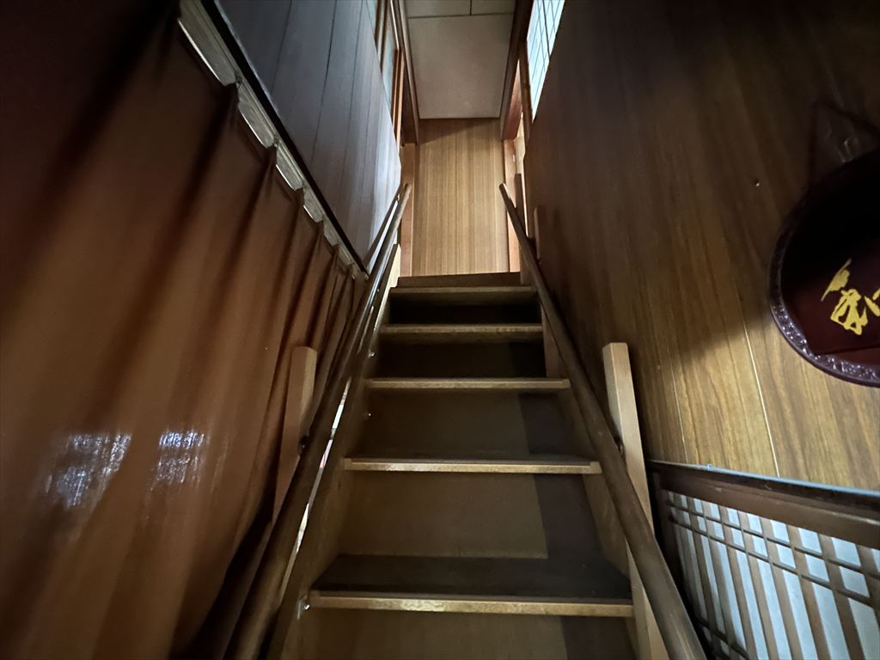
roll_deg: -0.5
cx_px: 440
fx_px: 356
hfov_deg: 102.1
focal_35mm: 14
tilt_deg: +16.0
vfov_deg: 85.7
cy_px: 330
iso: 3200
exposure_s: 1/8
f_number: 2.2
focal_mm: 2.22
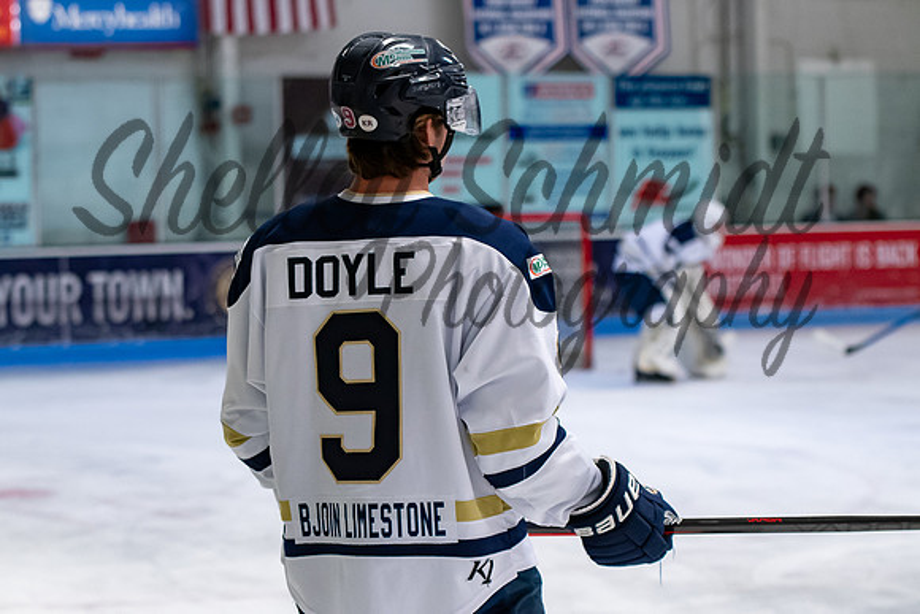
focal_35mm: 122
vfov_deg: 11.3
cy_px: 324
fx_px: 3114
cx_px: 386
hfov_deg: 16.8
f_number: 3.2
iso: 2000
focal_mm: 70
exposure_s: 1/800
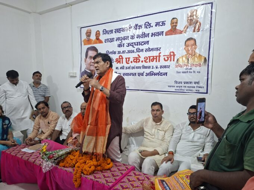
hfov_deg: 73.9
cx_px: 127
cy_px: 95
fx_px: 169
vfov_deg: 58.9
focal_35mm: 23
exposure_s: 1/50
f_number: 1.8
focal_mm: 5.54
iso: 320
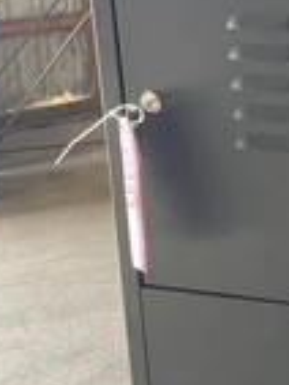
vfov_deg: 23.7
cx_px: 417
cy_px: 126
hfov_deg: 16.6
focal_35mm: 82
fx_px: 911
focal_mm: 3
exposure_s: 1/60
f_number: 1.8
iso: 125
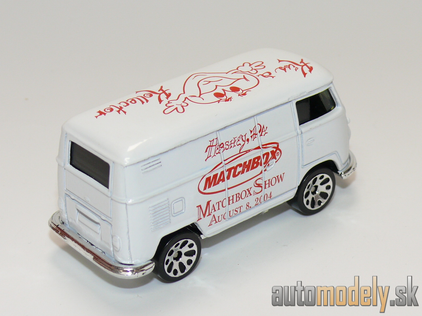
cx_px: 211
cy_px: 158
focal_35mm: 102
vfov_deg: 14.5
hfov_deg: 19.3
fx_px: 1243
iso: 100
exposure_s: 1/30
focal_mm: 13.3
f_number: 4
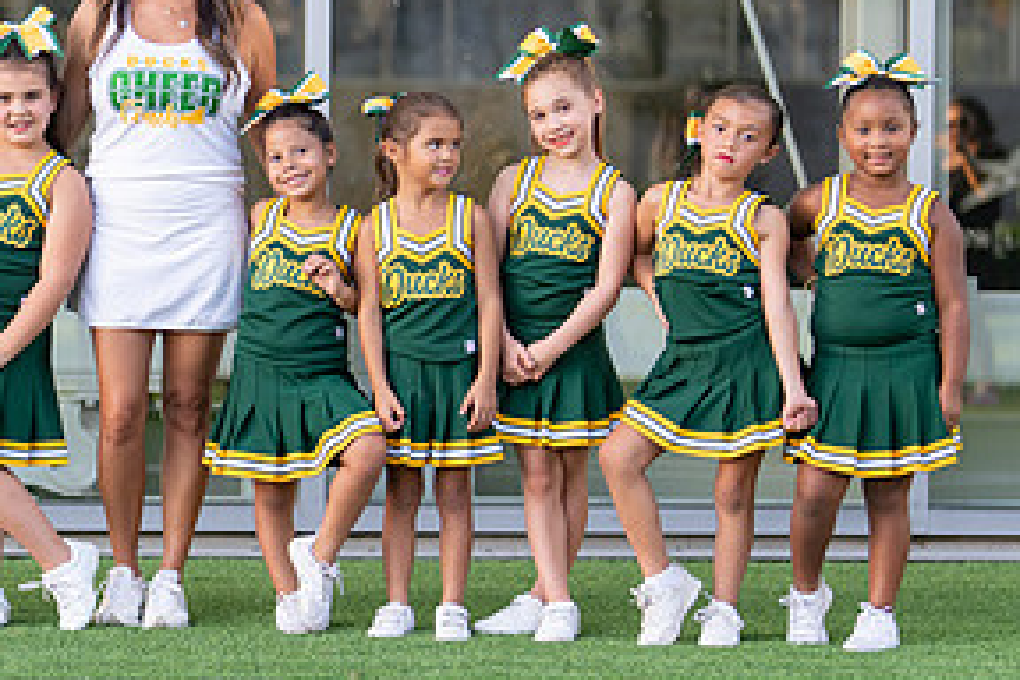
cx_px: 207
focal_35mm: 158
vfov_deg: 8.7
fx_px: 4476
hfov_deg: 12.9
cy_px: 336
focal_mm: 50
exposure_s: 1/1000
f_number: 1.2
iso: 250
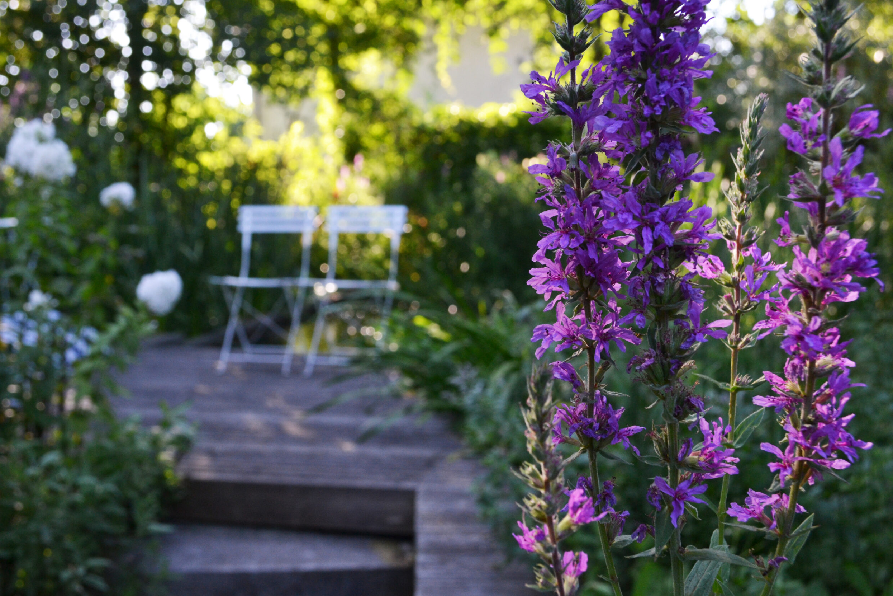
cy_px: 291
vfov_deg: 35.9
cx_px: 440
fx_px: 918
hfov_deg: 51.9
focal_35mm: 37
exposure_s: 1/125
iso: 500
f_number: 6.3
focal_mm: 24
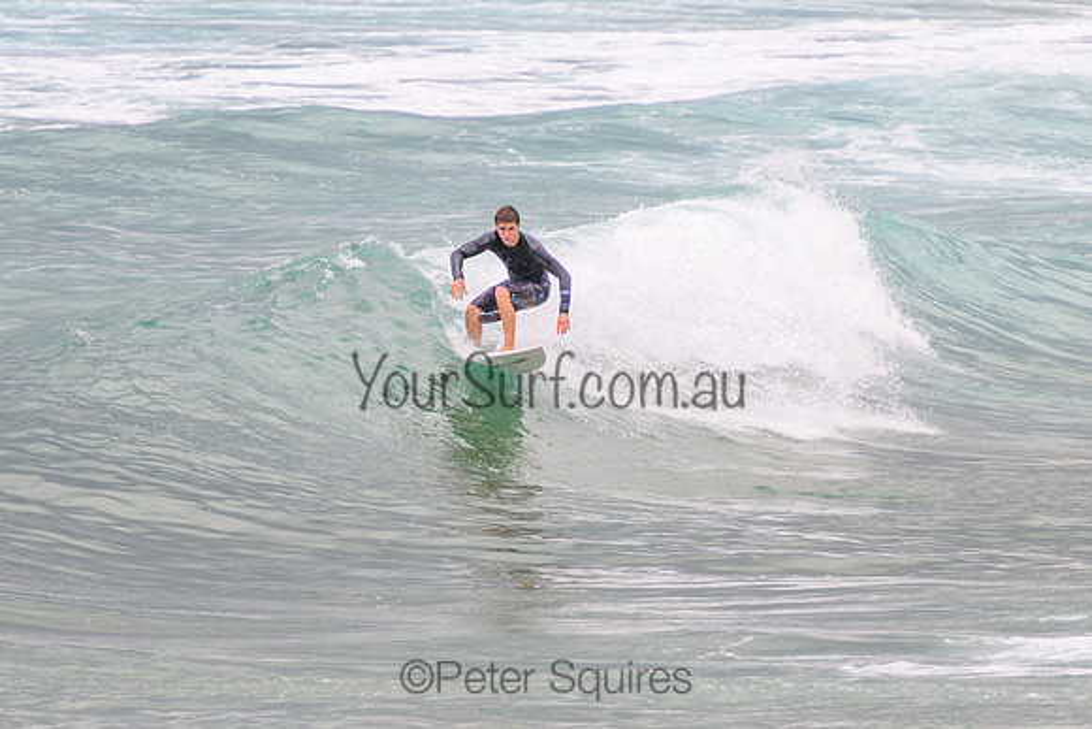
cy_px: 338
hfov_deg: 3.7
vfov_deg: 2.5
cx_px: 529
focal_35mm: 550
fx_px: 16697
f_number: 5.6
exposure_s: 1/2000
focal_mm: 400
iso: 200
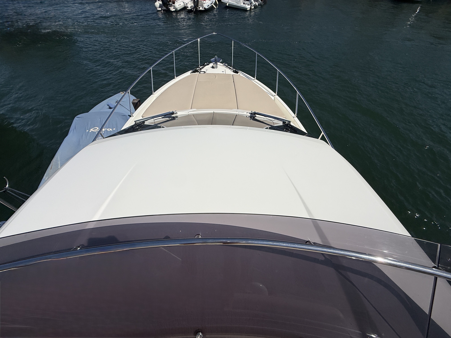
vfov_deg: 85.7
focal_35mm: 14
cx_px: 226
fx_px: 182
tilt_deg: -50.3
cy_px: 169
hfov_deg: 102.1
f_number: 2.2
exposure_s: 1/7634
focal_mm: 2.22
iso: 32
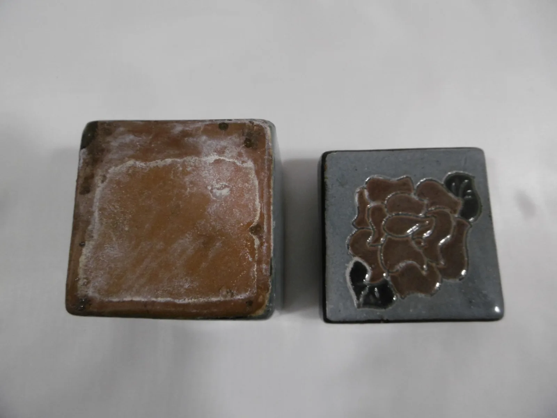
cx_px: 278
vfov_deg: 56.8
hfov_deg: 71.6
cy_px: 209
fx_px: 386
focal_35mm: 24
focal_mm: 4.3
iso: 250
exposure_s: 1/60
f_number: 3.1
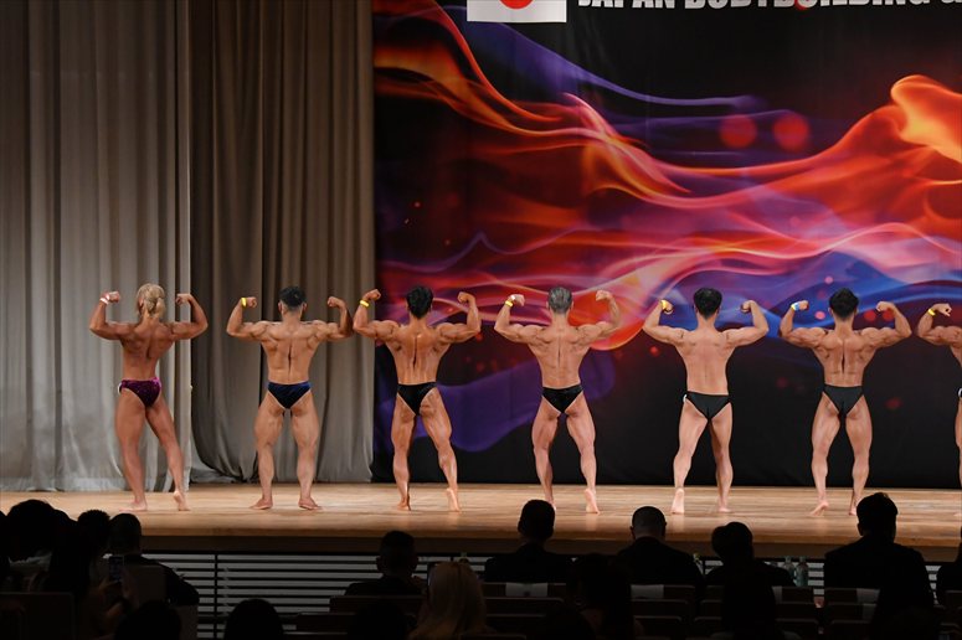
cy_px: 320
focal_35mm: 102
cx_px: 481
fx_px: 2724
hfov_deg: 20.0
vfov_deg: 13.4
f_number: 5.6
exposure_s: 1/400
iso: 3200
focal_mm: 68
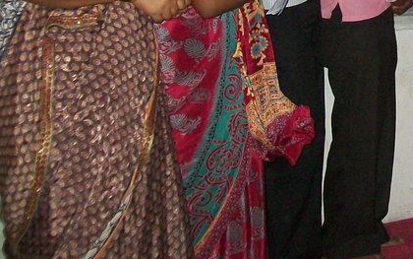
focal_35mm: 93
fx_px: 1047
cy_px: -79
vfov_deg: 13.6
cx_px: 479
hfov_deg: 21.0
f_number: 2.7
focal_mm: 6
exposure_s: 1/60
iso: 160
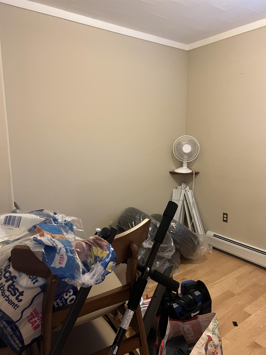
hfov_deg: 53.1
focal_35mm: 26
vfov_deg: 67.3
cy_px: 178
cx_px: 133
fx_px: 266
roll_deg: -0.2
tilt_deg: -9.7
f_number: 1.5
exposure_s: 1/40
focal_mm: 5.7
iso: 400
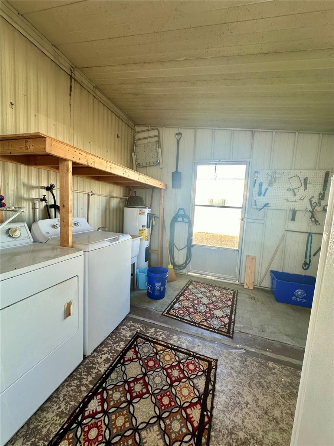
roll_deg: -2.5
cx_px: 167
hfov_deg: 85.7
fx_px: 180
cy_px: 223
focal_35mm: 14
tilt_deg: -5.1
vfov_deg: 102.1
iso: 64
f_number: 2.2
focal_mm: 2.22
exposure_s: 1/99
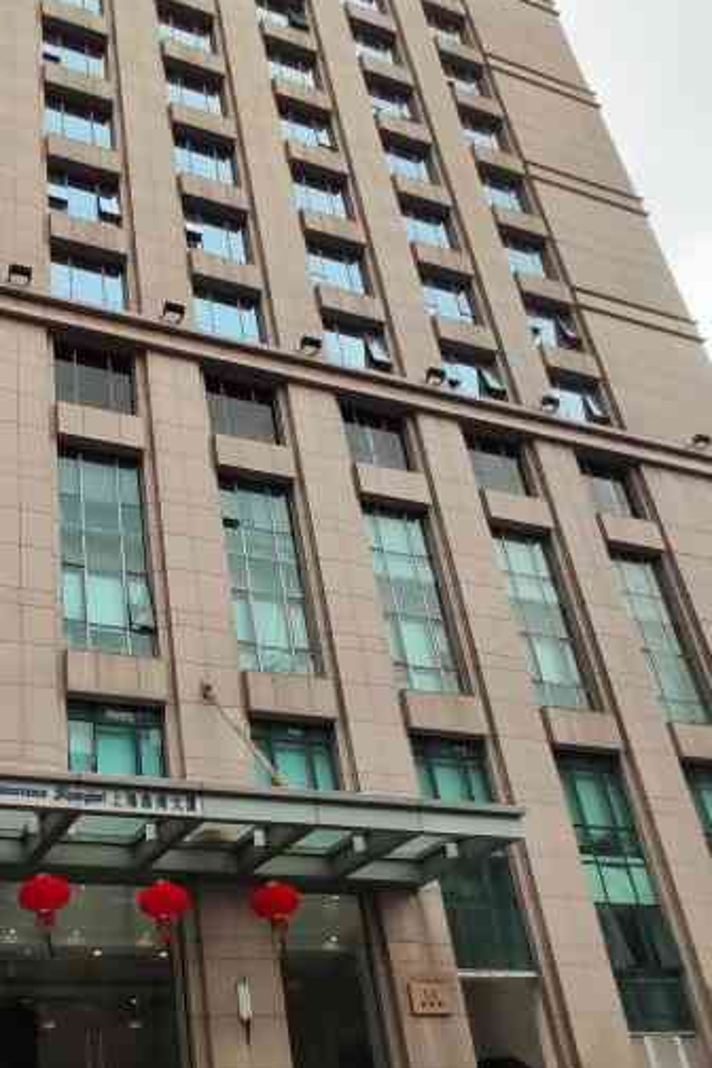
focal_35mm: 25
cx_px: 131
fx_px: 742
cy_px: 710
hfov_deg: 48.1
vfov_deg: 69.5
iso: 100
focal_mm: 2.25
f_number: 2.2
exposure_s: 1/1250
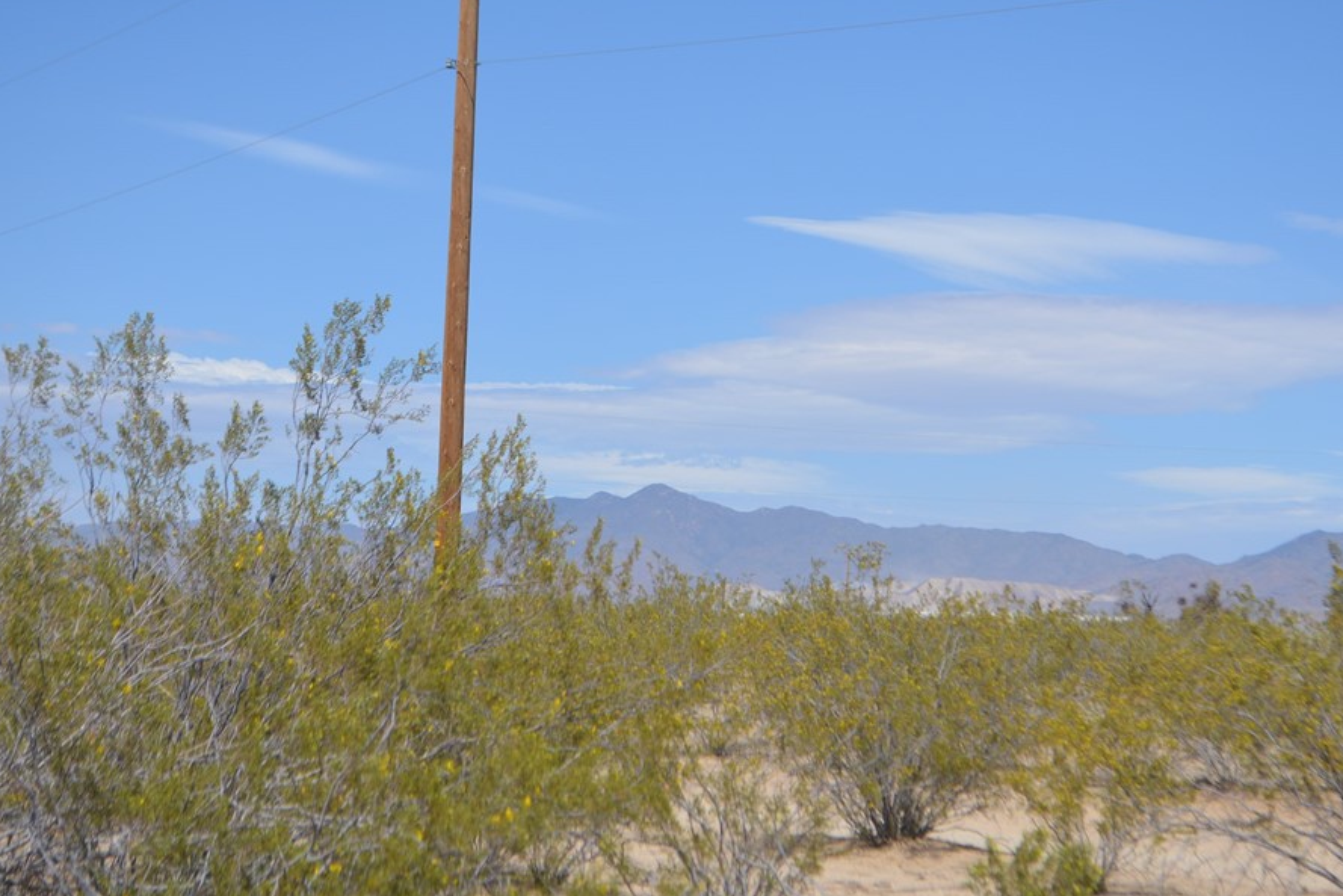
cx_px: 721
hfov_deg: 20.3
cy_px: 459
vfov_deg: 13.6
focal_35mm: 101
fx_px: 3754
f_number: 7.1
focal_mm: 55
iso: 400
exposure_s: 1/2000
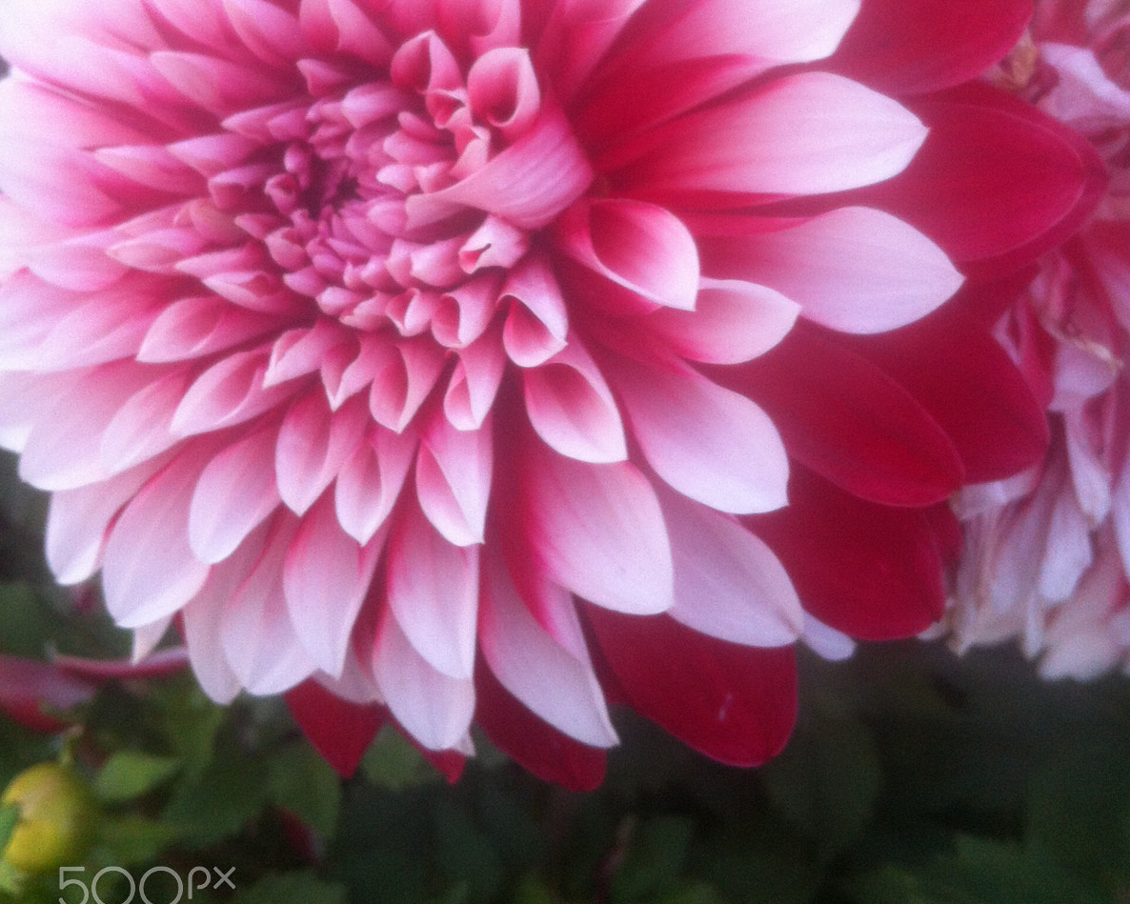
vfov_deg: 32.3
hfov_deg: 40.3
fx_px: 1539
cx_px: 568
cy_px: 251
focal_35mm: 46
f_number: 2.8
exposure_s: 1/15
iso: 125
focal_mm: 3.85
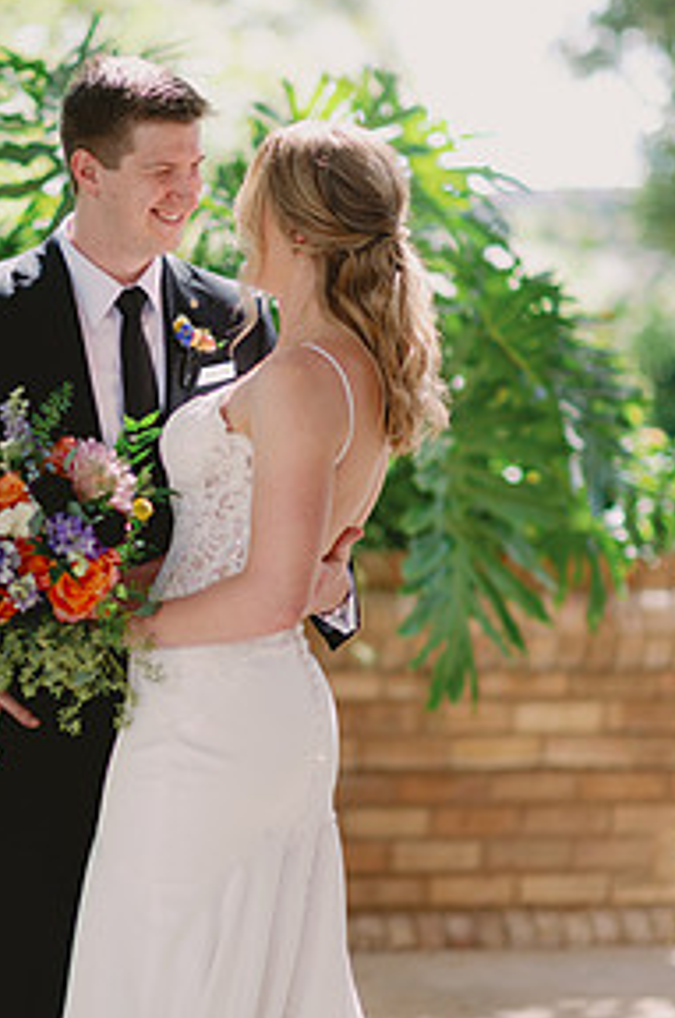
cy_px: 520
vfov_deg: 15.4
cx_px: 182
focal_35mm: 133
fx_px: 3754
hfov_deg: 10.3
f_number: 1.6
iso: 160
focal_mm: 85
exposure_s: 1/1250
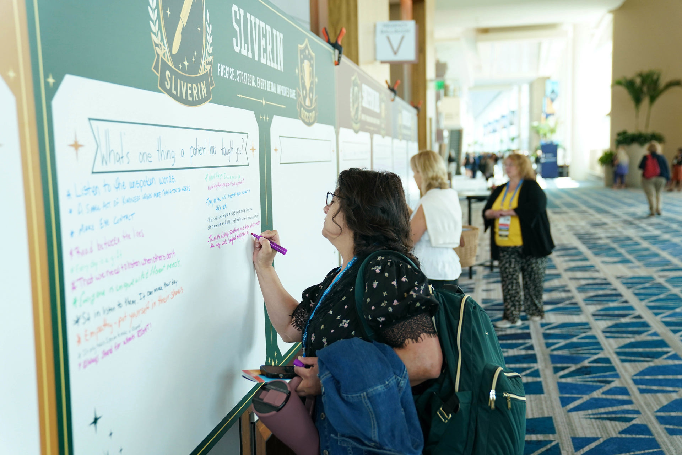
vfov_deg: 35.1
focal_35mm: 38
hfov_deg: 50.7
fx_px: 720
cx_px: 341
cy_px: 228
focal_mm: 38
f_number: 2.8
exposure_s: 1/400
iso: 1600
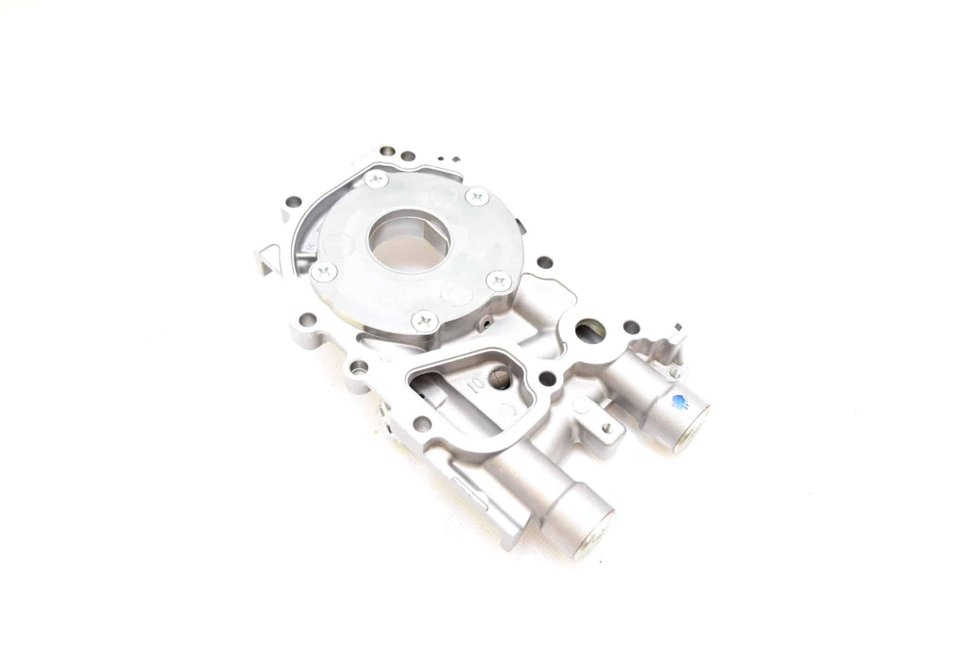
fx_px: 929
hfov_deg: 55.1
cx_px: 484
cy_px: 324
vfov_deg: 38.4
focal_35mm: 34
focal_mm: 23
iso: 400
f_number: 5.6
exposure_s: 1/125
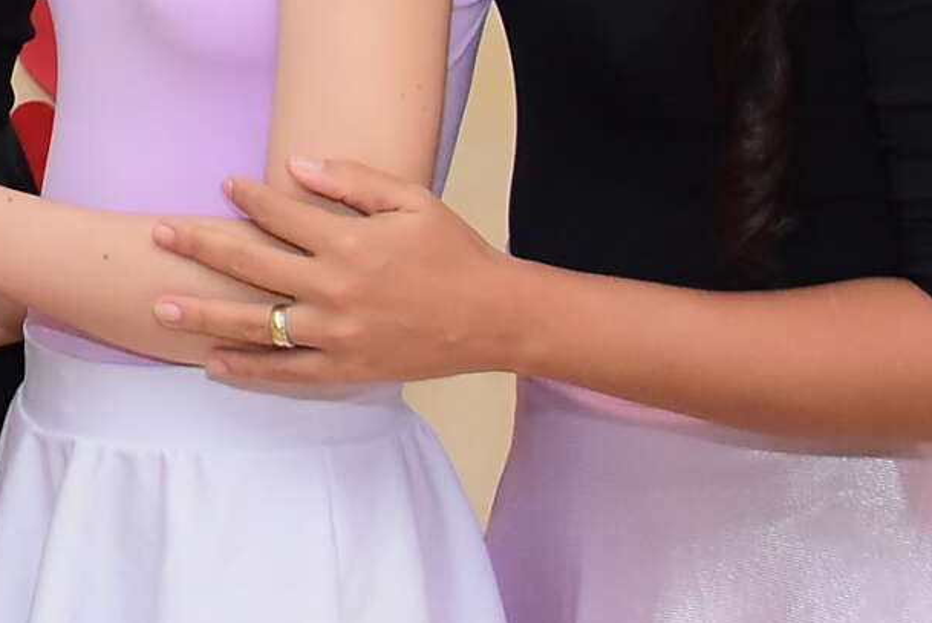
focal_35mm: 164
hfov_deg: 11.5
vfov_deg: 8.2
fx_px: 4249
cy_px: -312
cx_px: -829
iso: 2000
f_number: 4
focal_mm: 26
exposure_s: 1/160
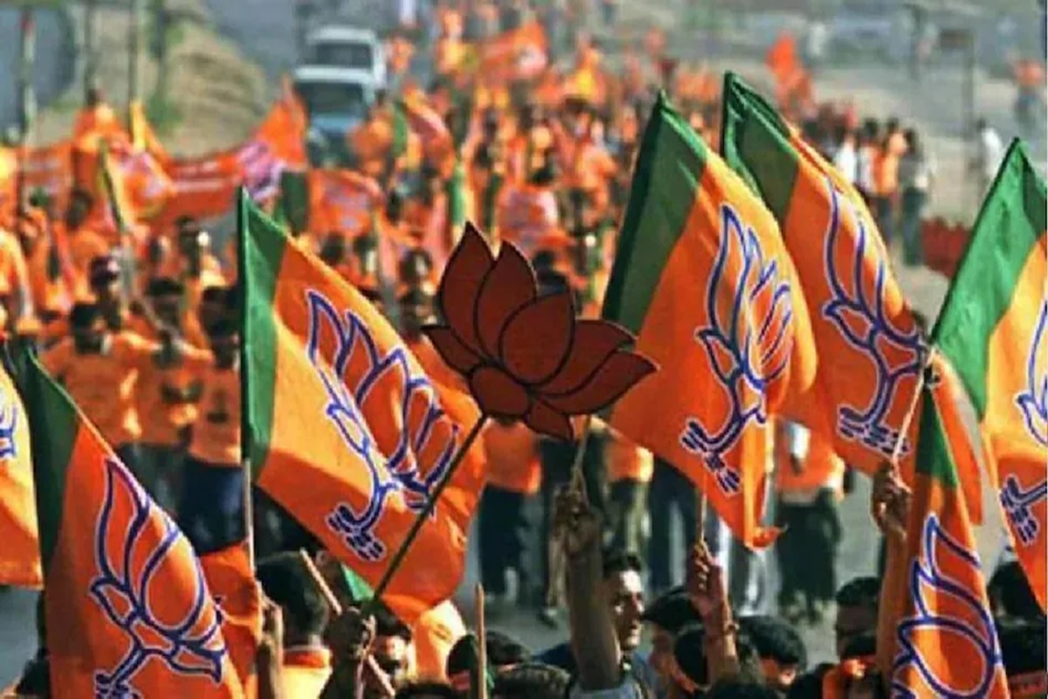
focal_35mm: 50
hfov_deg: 39.6
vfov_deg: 27.0
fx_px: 1455
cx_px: 524
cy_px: 350
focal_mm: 50
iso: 1600
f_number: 2.8
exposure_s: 1/250
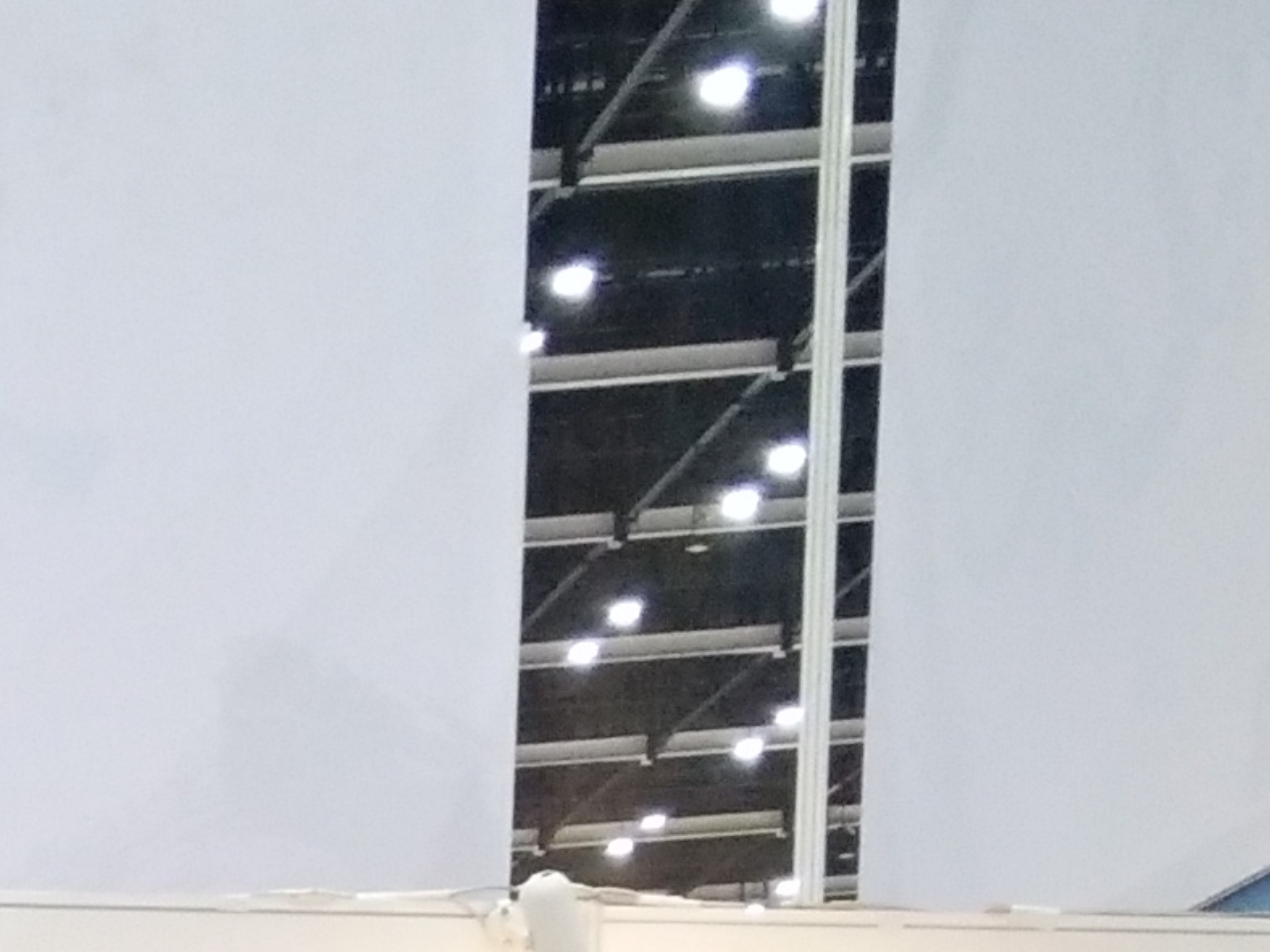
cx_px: -876
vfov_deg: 12.1
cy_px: 1764
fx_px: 4072
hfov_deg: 15.6
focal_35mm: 111
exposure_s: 1/33.3
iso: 131
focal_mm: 3.66
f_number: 2.2
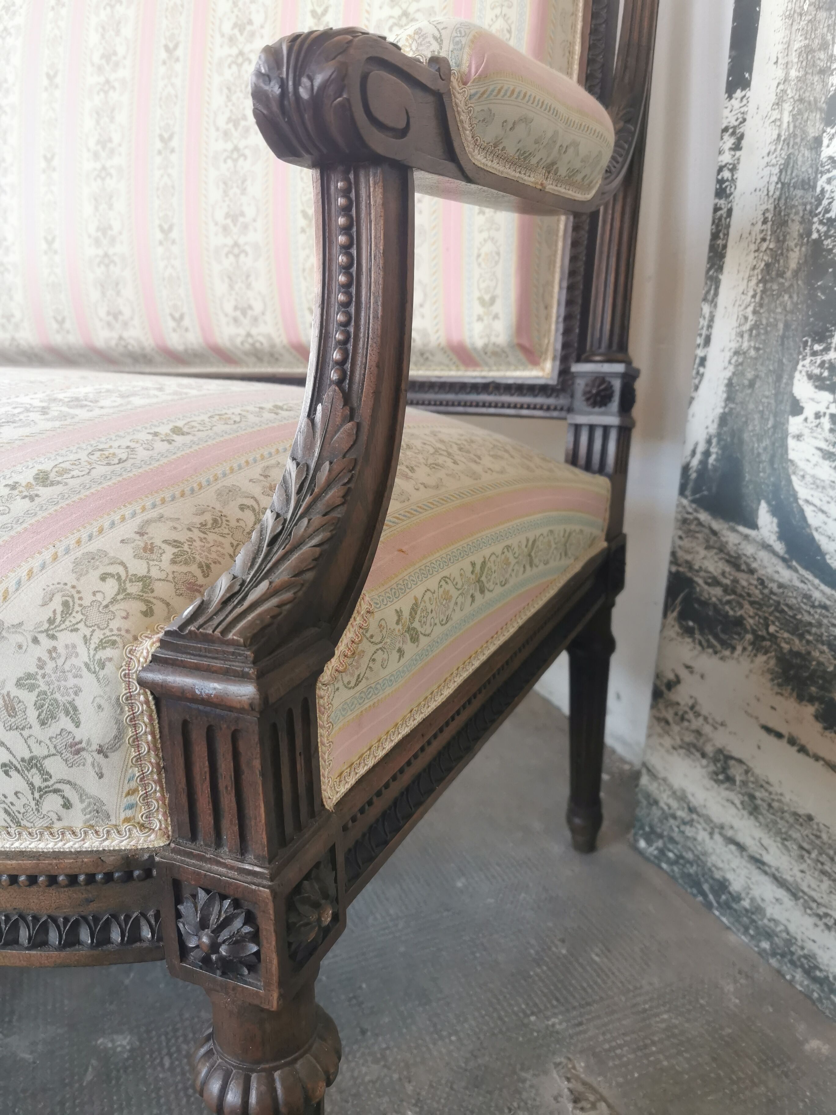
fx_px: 869
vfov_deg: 65.3
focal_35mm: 27
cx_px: 418
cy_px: 558
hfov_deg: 51.4
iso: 200
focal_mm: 5.56
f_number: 1.6
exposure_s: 1/100
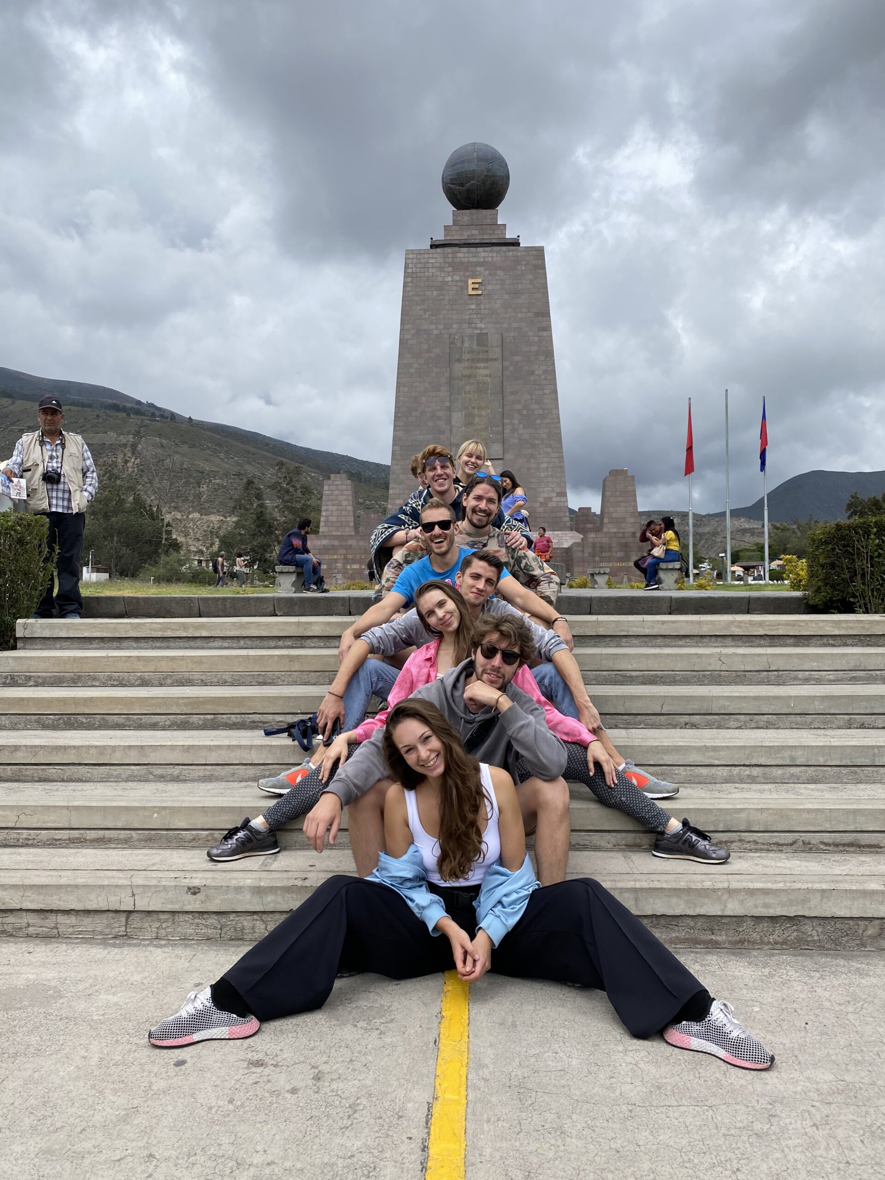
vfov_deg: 67.3
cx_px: 442
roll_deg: +0.2
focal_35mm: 26
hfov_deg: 53.1
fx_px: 886
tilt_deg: +5.5
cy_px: 590
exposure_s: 1/3731
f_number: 1.8
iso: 32
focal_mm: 4.25
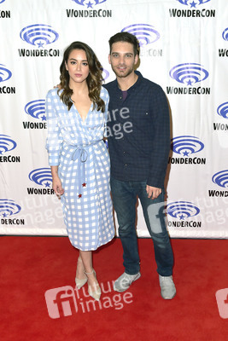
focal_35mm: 31
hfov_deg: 42.4
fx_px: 294
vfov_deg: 60.3
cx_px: 114
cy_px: 170
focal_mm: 31
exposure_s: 1/250
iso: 250
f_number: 6.3
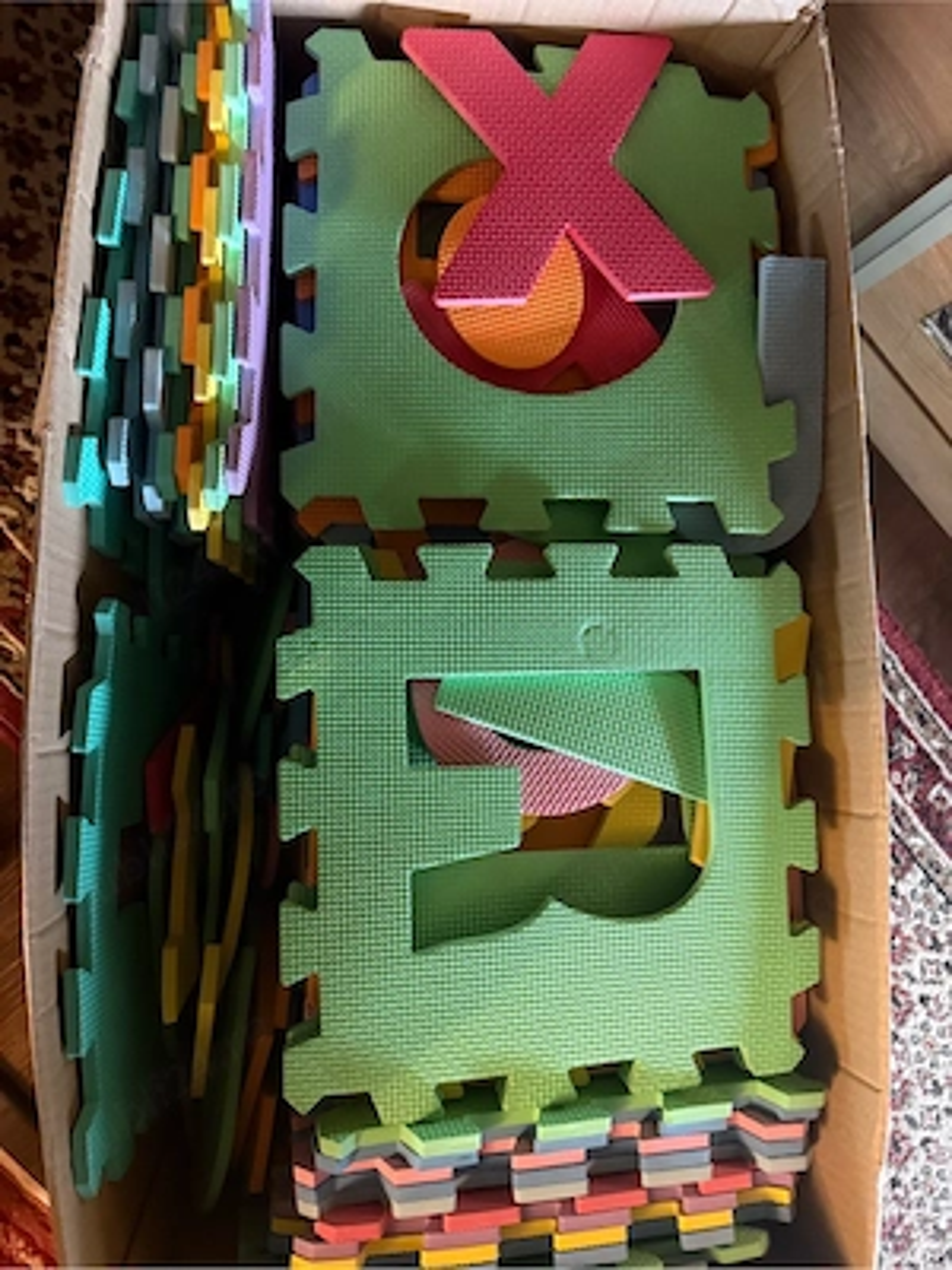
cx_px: 476
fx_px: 880
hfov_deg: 56.8
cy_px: 635
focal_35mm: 24
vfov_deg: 71.6
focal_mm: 6.76
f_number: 1.78
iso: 1000
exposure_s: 1/32
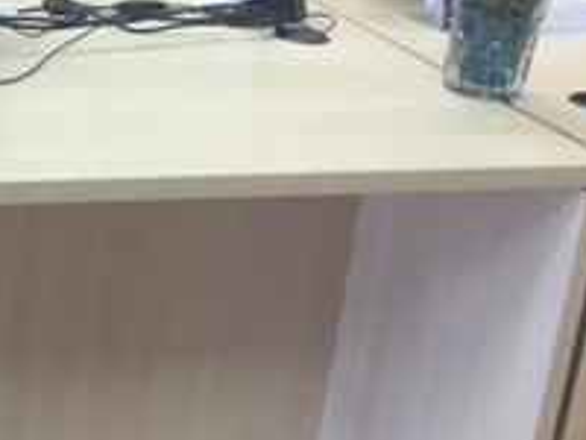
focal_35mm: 93
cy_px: 88
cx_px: -217
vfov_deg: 15.8
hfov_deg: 19.2
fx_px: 1574
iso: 40
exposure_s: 1/30
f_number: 2.2
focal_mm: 4.15
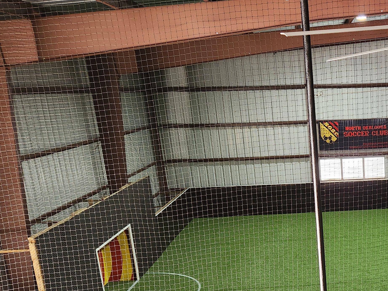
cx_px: 367
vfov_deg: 27.9
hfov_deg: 35.4
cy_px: 270
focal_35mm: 50
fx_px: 560
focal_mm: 5.4
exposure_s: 1/120
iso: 250
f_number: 1.8
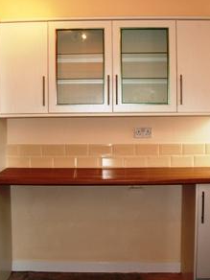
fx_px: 388
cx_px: 86
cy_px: 141
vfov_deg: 39.7
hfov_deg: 30.2
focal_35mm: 48
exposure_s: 1/45
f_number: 2.8
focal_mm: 7.8
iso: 100
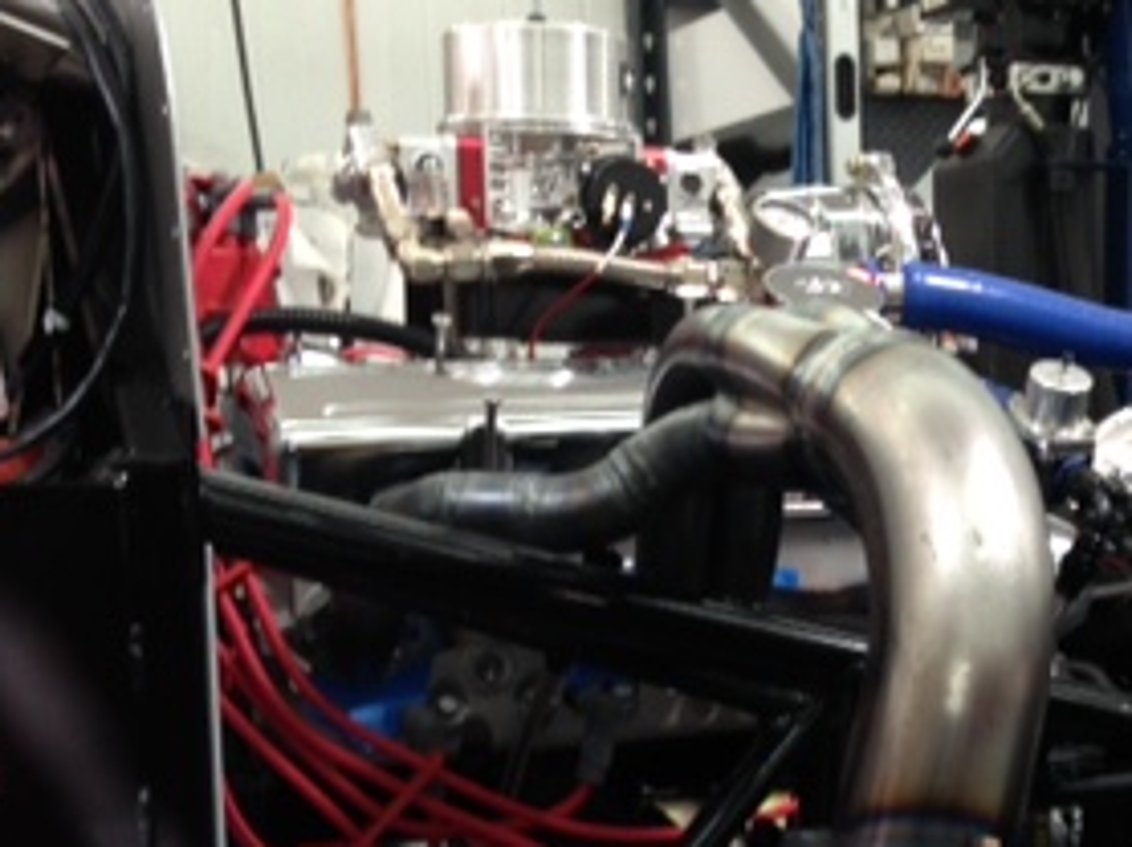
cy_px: 937
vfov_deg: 18.6
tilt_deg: -10.3
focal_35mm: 76
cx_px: 888
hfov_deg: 25.3
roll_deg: +0.6
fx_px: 2483
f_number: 2.4
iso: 50
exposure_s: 1/47
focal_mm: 4.12
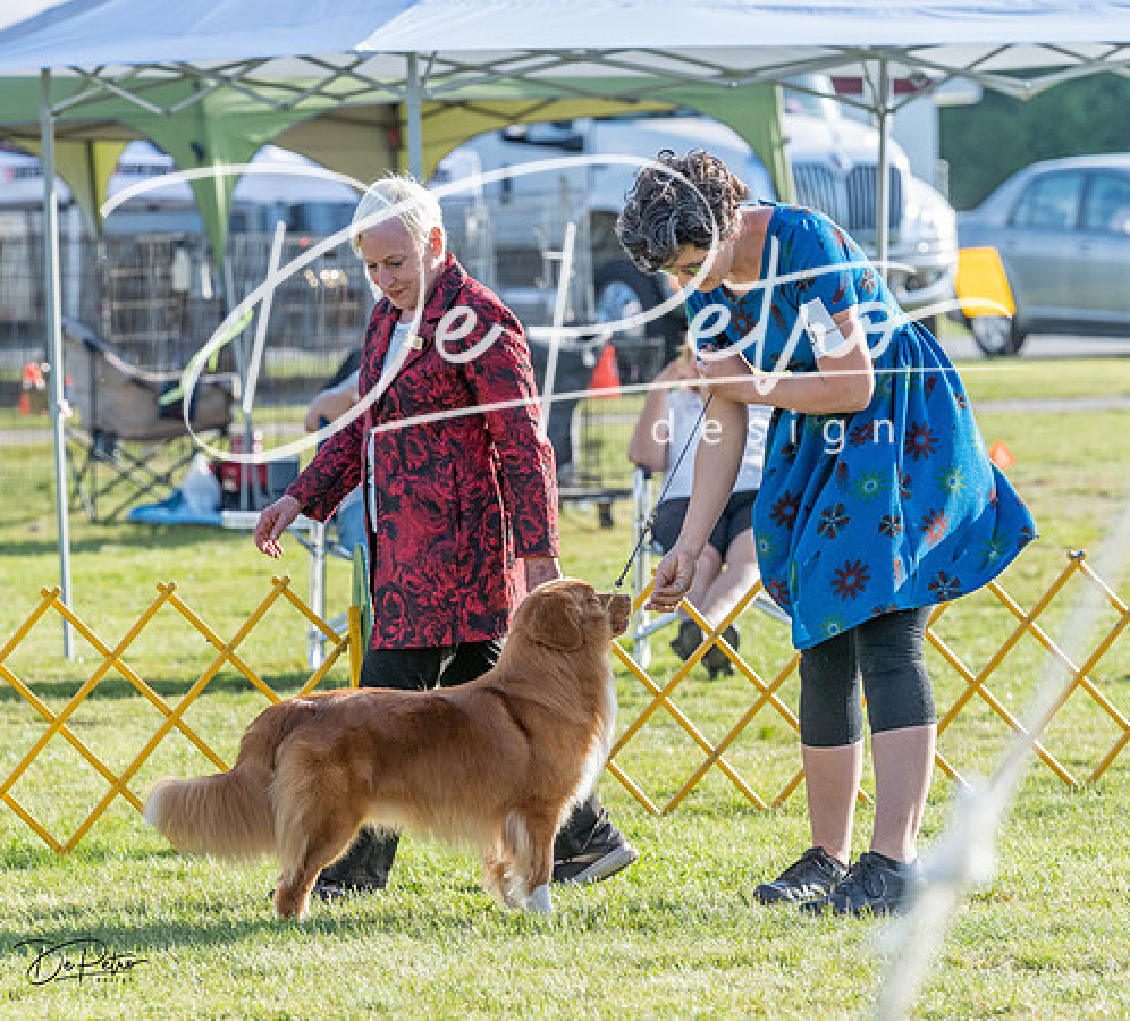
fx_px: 8510
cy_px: 510
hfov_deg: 7.6
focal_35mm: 242
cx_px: 464
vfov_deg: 6.9
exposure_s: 1/1250
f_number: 6.3
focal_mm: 200
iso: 1250
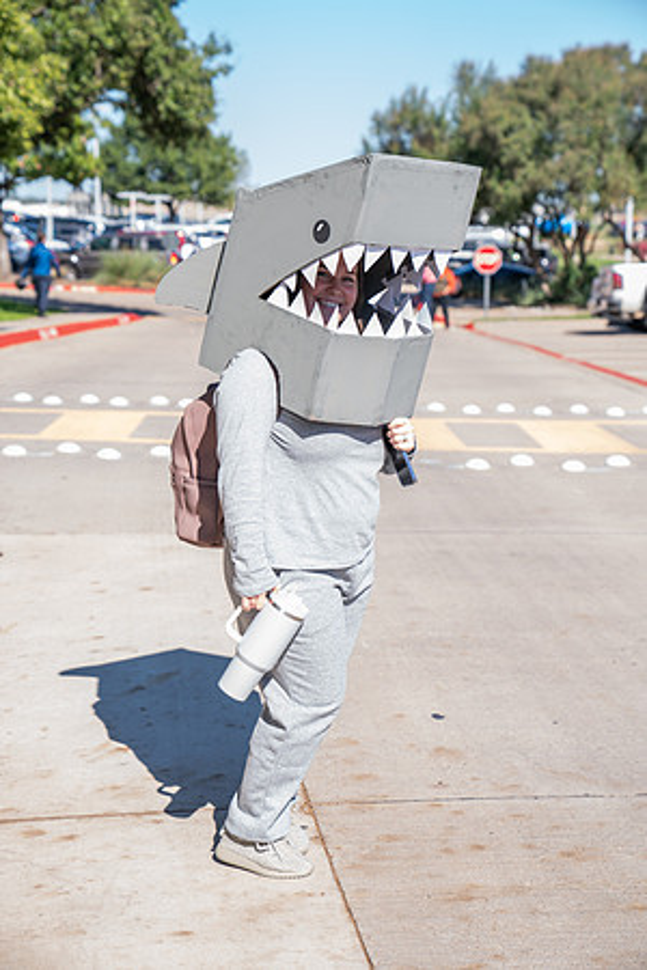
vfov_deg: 28.8
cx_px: 324
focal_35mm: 70
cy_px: 485
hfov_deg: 19.5
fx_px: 1887
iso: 100
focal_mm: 70
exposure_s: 1/200
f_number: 4
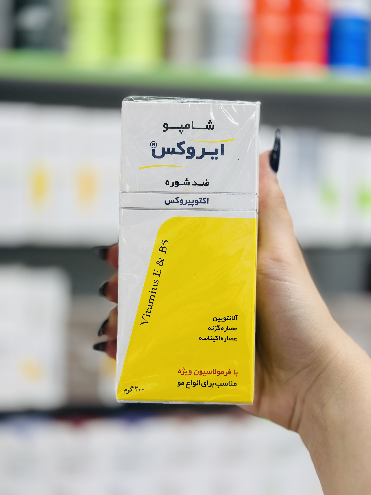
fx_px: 686
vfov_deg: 39.7
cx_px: 186
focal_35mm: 48
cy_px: 248
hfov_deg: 30.3
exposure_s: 1/100
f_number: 1.78
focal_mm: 6.86
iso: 80
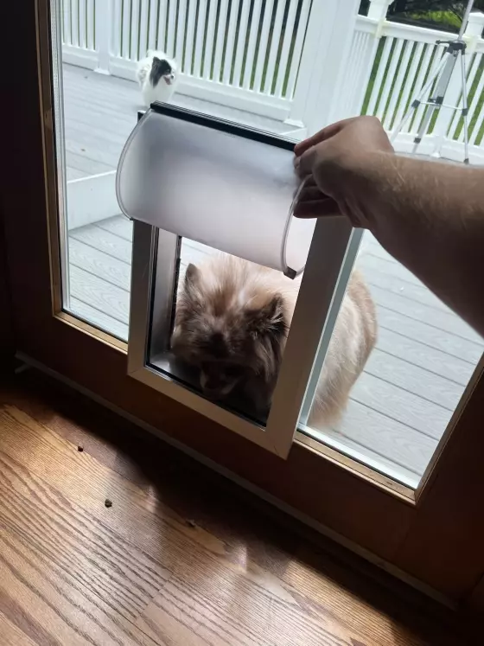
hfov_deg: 53.1
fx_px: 485
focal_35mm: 26
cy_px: 323
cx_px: 242
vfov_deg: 67.3
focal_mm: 5.7
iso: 50
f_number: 1.5
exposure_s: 1/666
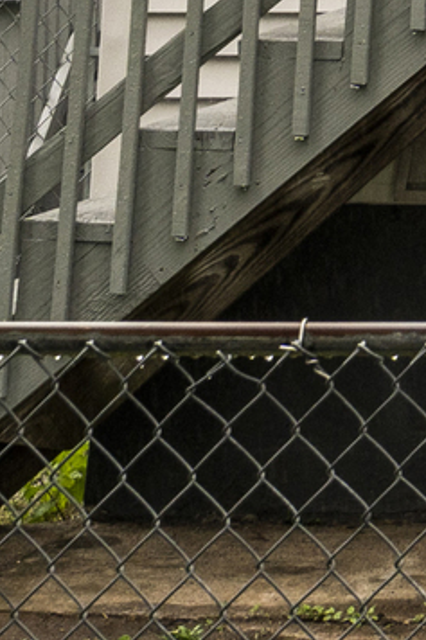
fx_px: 4903
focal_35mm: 276
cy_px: -1167
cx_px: 1562
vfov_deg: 6.8
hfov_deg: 4.6
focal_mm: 32
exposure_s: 1/25
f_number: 9
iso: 250
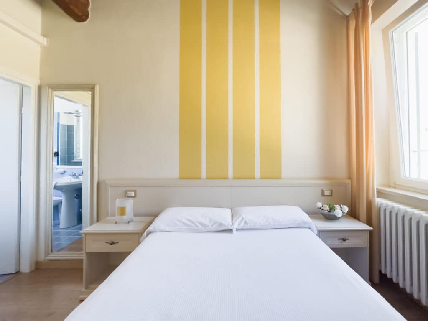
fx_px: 173
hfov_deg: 102.1
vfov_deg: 85.7
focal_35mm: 14
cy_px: 160
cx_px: 214
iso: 250
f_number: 2.2
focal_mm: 2.22
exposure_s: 1/100
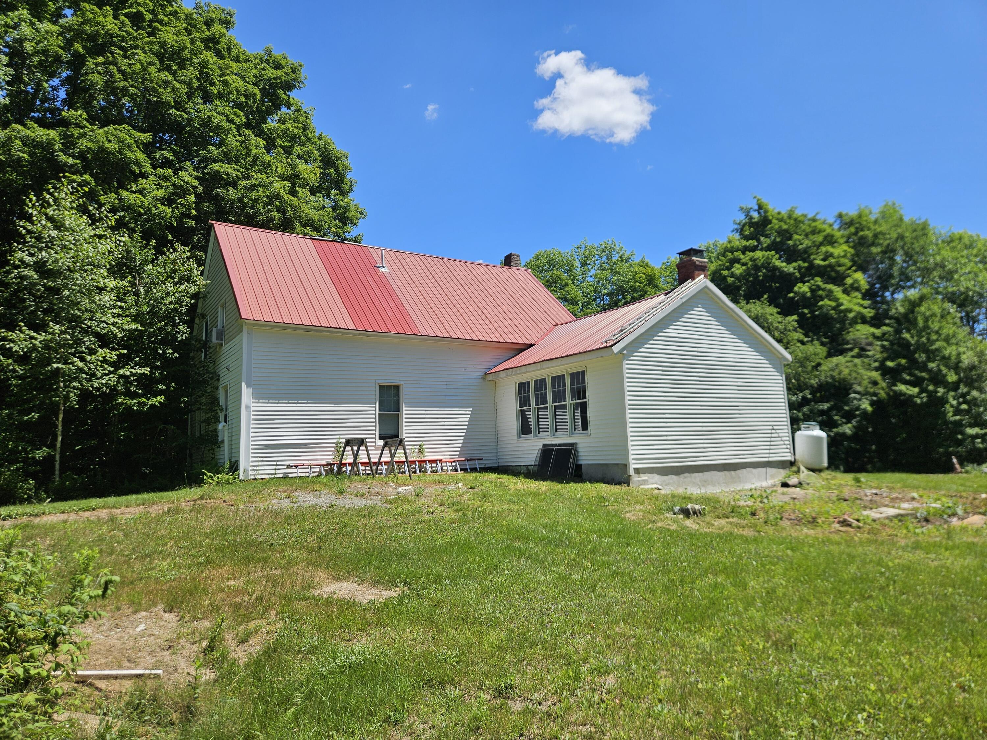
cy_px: 370
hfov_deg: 73.9
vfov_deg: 58.9
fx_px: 656
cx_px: 494
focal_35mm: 23
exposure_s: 1/1994
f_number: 1.8
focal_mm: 5.4
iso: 25
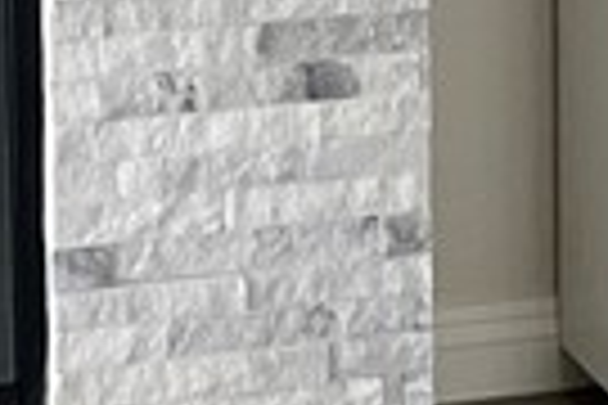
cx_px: 450
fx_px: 3850
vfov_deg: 5.7
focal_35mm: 228
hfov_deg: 9.0
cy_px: -670
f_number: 1.8
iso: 64
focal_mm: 3
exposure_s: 1/120
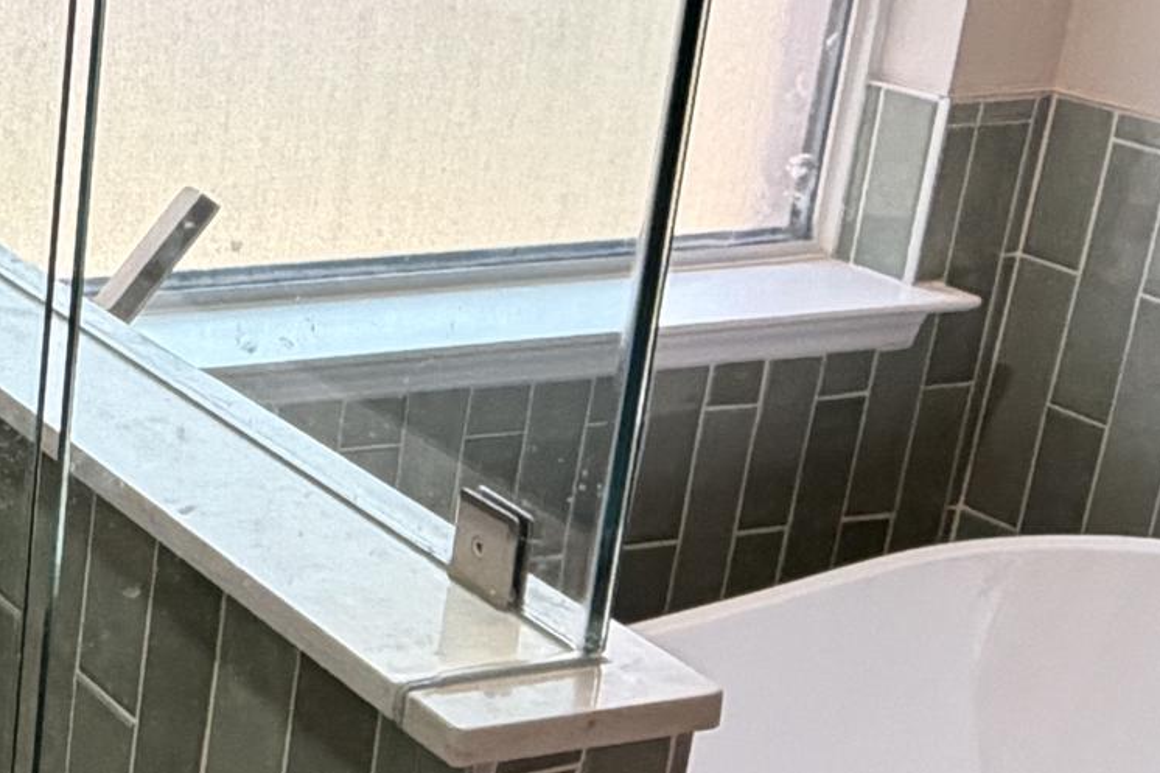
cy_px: 386
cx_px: -275
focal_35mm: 75
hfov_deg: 24.2
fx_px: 2416
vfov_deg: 18.2
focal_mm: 2.22
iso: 320
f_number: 2.2
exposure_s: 1/120
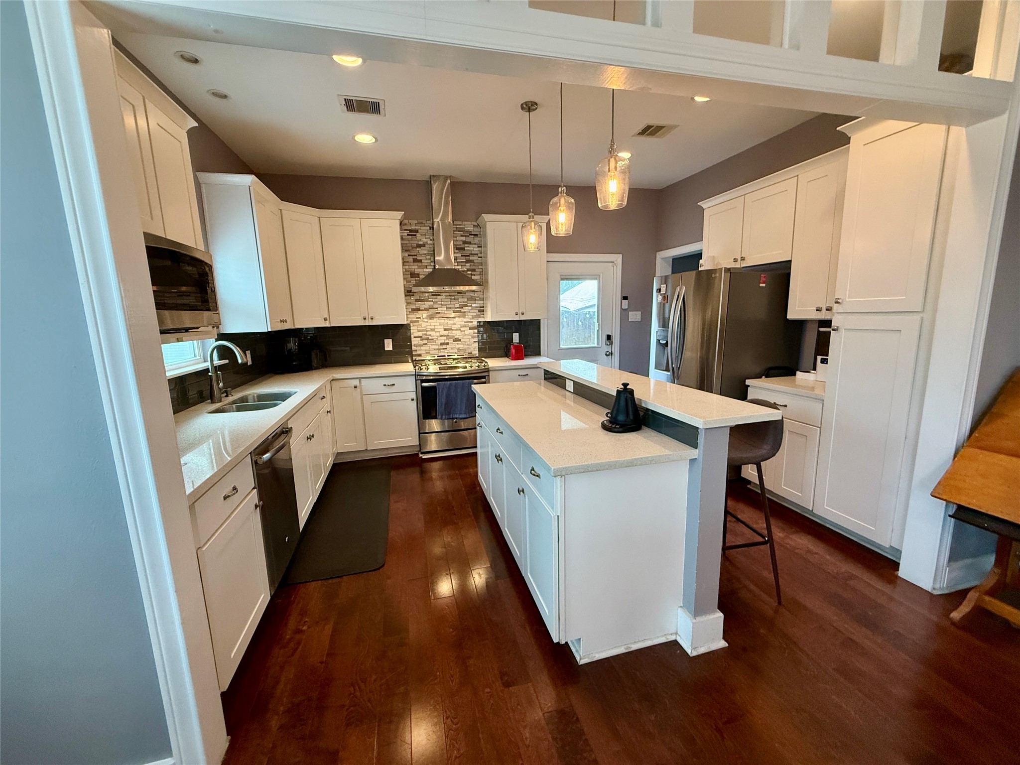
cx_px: 510
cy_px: 382
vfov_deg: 85.7
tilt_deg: -9.5
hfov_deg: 102.1
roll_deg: +1.2
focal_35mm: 14
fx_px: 413
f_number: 2.2
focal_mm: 2.22
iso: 400
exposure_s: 1/120
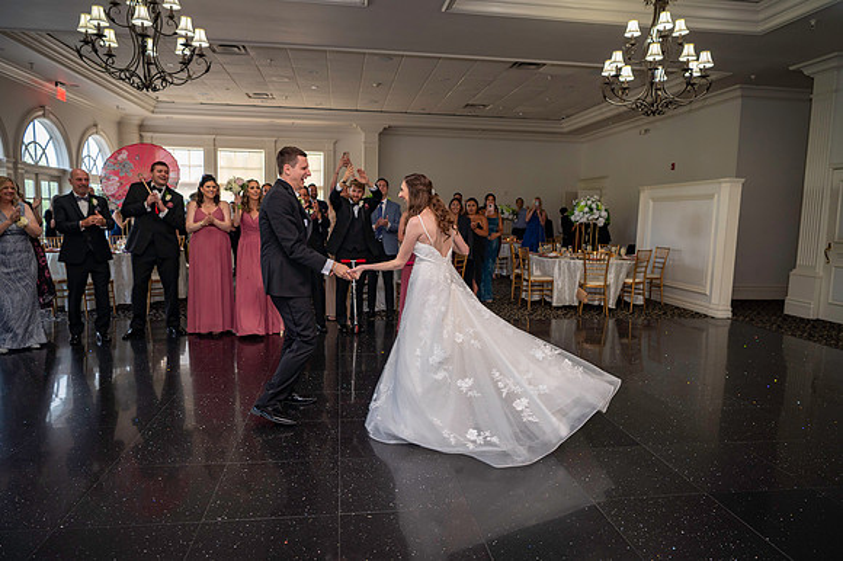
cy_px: 280
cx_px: 422
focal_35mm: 24
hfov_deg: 73.8
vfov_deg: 53.1
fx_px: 562
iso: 800
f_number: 3.5
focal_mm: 24
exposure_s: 1/100
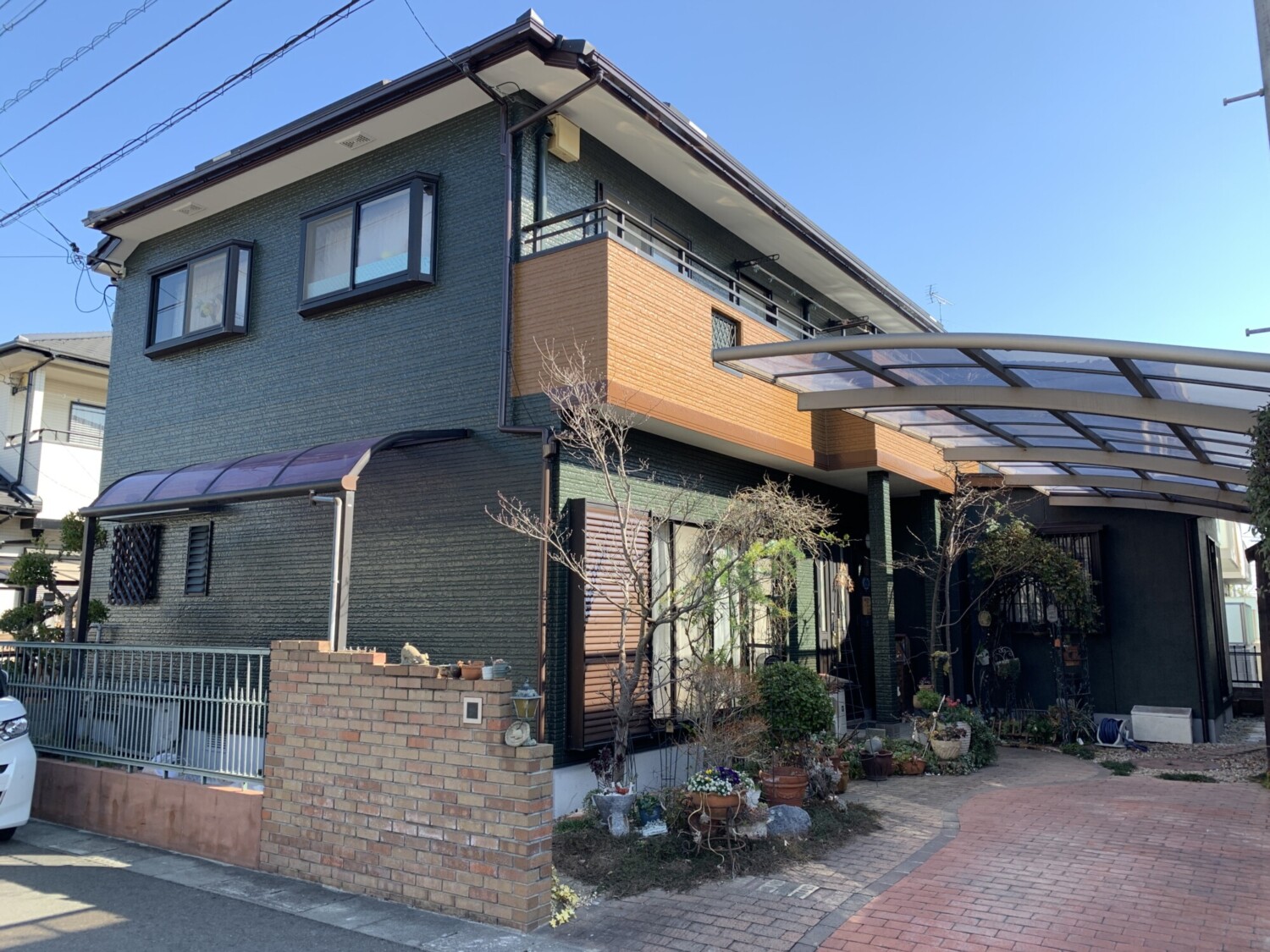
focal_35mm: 26
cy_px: 476
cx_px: 635
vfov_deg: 53.1
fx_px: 954
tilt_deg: +9.0
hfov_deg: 67.3
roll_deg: -0.2
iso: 25
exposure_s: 1/245
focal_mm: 4.25
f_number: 1.8
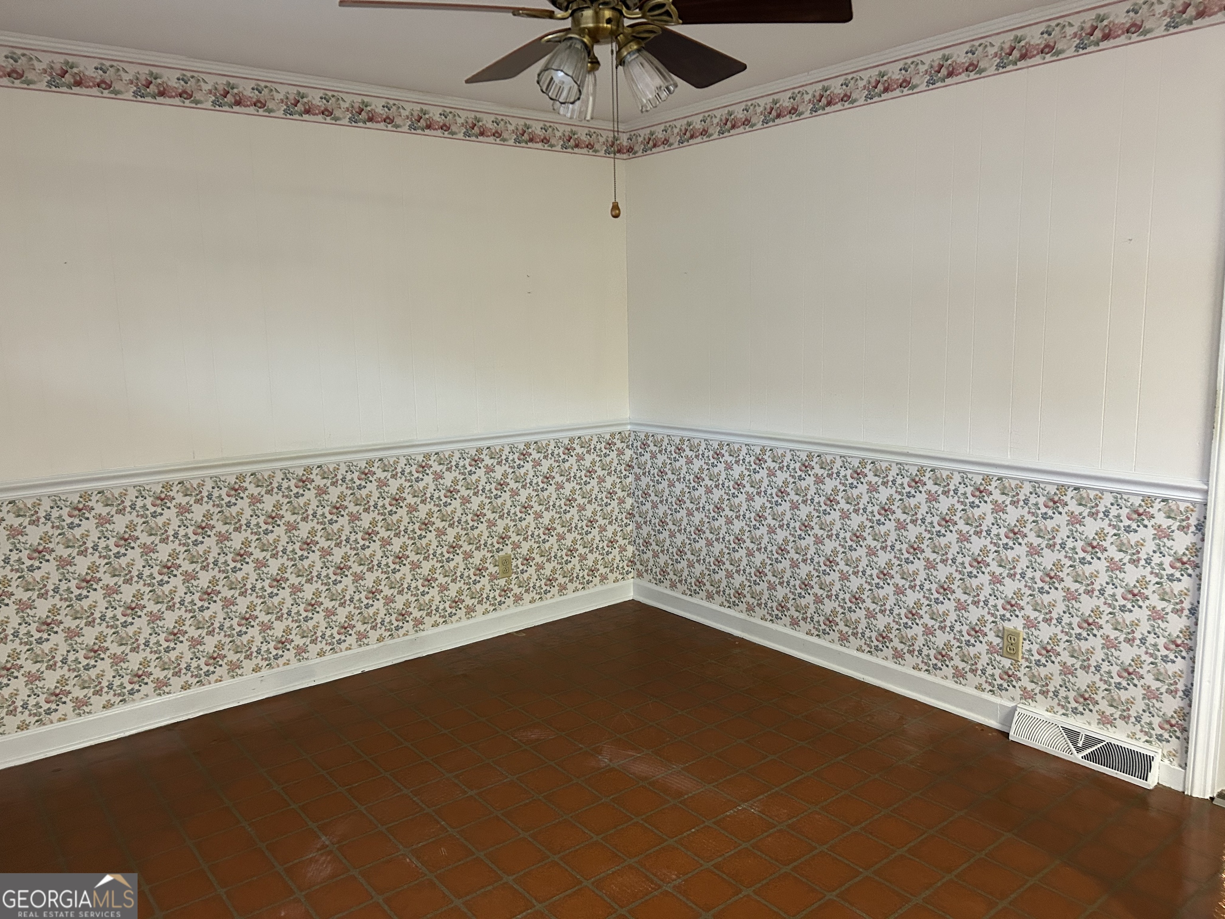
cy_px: 460
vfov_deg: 53.1
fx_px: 920
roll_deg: +2.0
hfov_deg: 67.3
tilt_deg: -8.5
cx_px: 612
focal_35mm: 26
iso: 400
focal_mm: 5.7
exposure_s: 1/60
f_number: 1.5
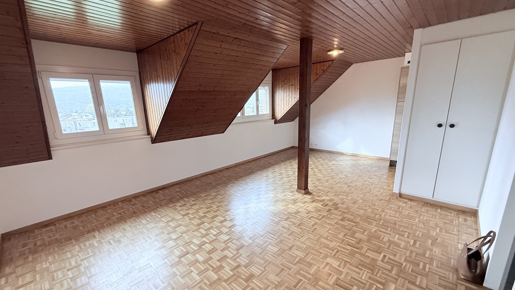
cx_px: 252
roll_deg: +2.5
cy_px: 157
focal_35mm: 16
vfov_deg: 67.0
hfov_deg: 99.3
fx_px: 219
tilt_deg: -14.9
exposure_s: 1/50
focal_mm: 2.22
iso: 250
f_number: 2.2
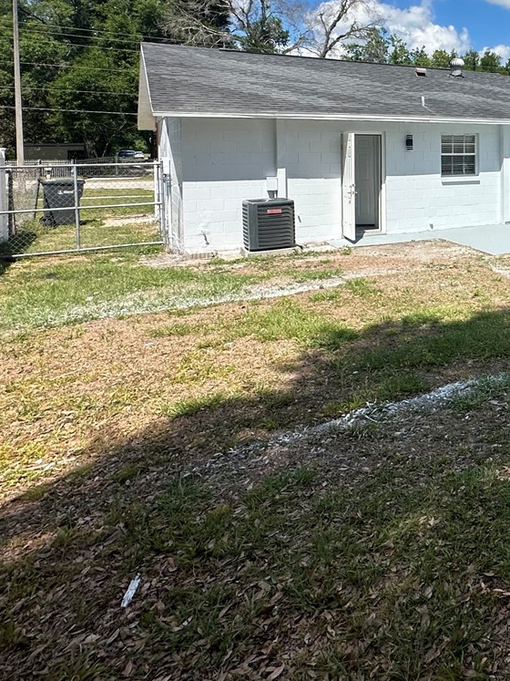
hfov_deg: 38.2
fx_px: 589
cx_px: 571
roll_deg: -0.5
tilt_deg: -2.1
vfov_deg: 56.9
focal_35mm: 30
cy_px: 168
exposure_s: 1/1984
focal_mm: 2.22
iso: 50
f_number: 2.2
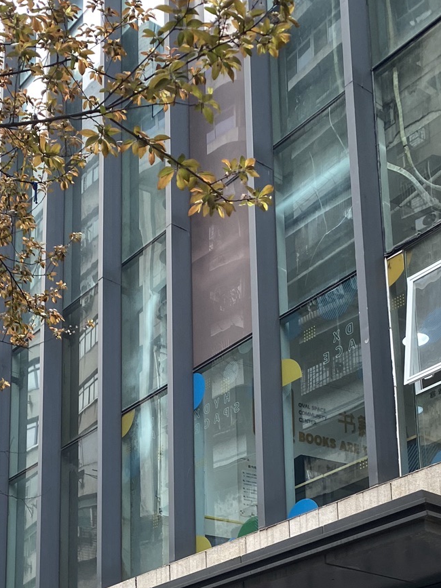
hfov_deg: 24.3
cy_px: 630
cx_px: 164
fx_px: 1019
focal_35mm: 60
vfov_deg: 29.4
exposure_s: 1/100
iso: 64
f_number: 1.8
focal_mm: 4.25
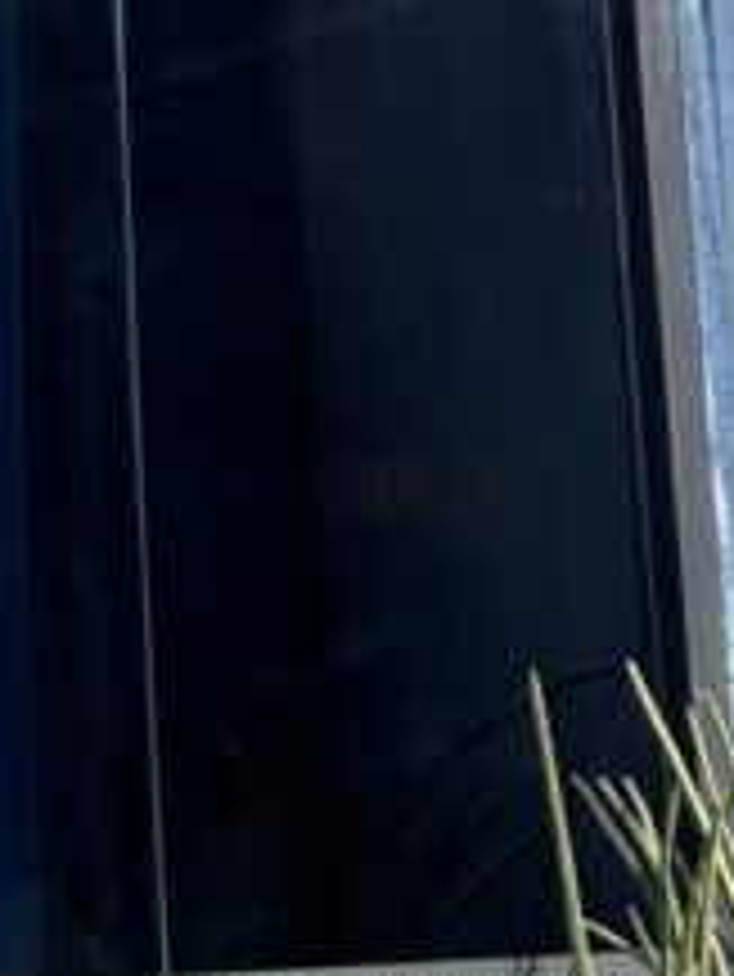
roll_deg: +0.1
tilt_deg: +11.3
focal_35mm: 106
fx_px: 2994
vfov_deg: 18.4
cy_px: 180
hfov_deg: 13.1
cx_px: -396
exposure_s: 1/3155
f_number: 1.78
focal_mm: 6.86
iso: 80
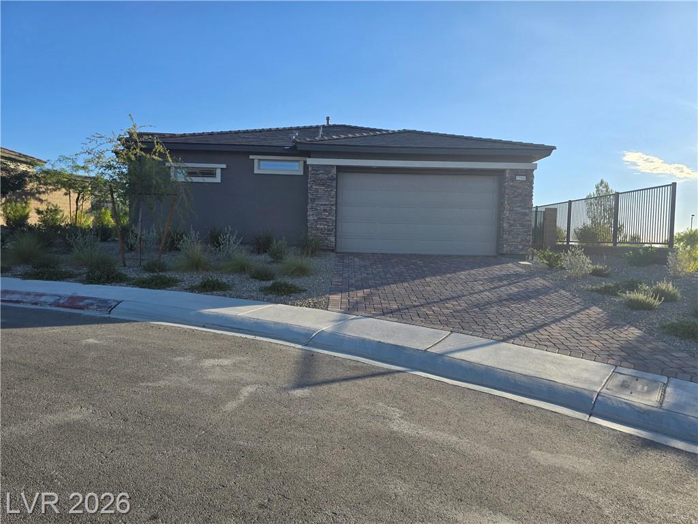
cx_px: 349
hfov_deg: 73.9
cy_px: 262
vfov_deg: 58.9
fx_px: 464
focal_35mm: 23
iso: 12
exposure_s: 1/617
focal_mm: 6.3
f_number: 1.7
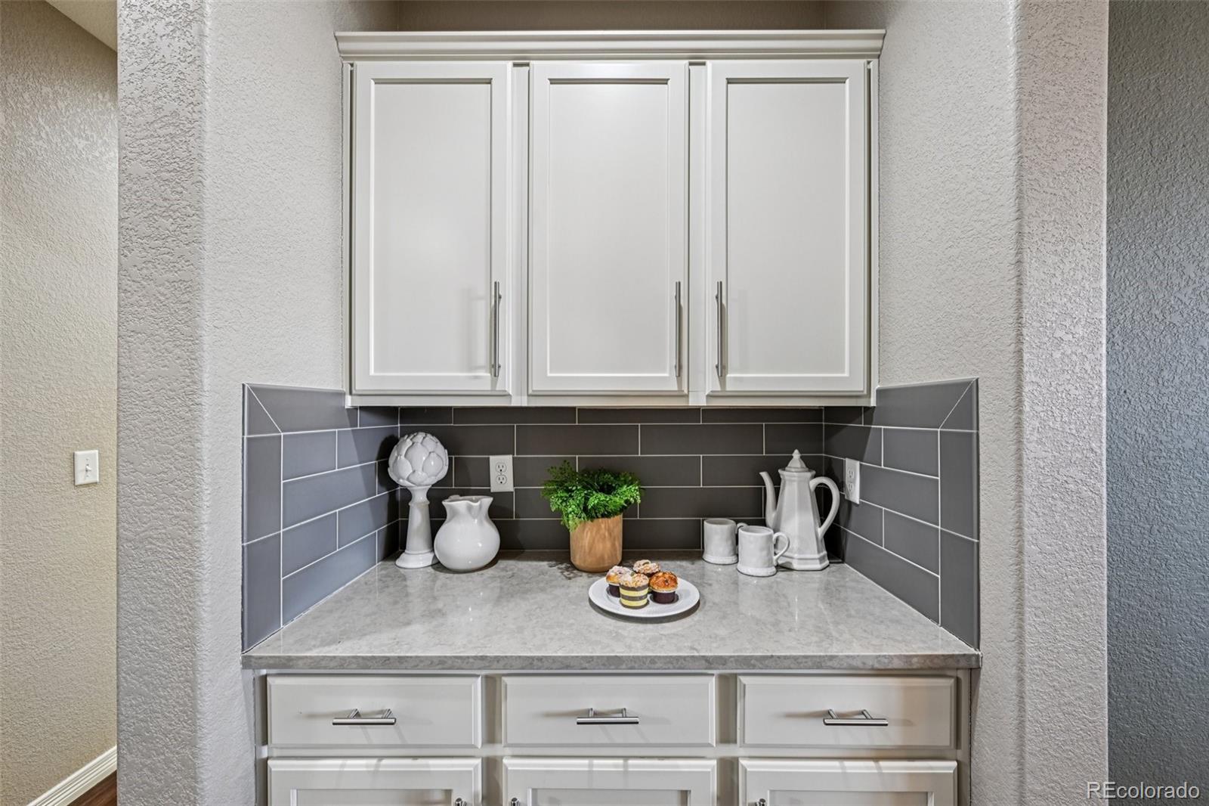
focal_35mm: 14
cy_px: 403
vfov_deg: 81.2
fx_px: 470
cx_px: 604
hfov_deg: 104.3
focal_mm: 14
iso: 400
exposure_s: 1/4
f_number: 11
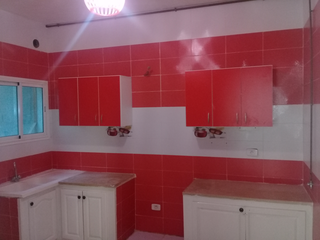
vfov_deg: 45.4
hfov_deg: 58.4
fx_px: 287
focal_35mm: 31
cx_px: 160
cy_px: 120
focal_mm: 3.3
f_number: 2.2
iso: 320
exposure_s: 1/33
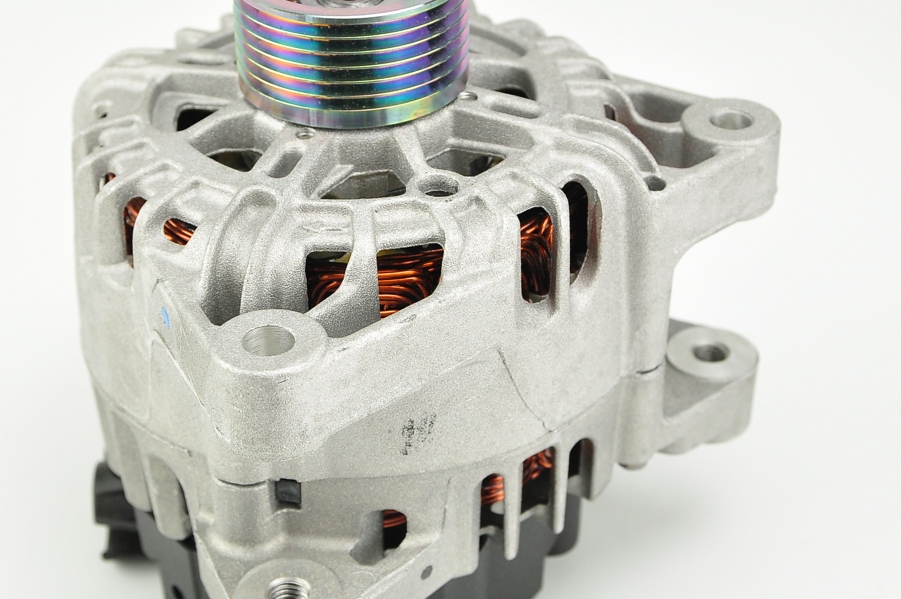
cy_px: 328
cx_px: 401
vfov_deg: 17.2
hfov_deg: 25.7
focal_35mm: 79
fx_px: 1975
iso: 400
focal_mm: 34
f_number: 6.3
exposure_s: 1/60
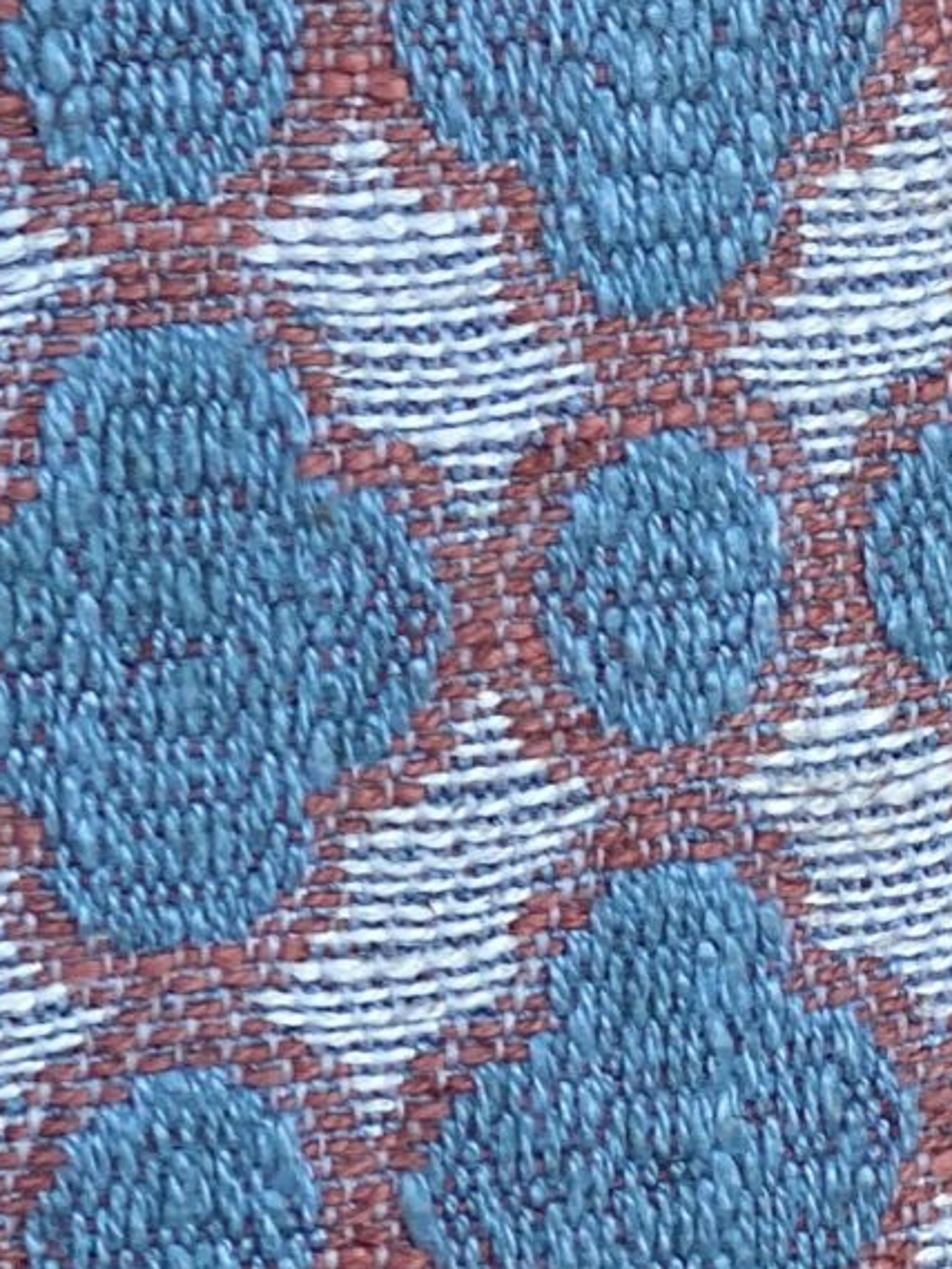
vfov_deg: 8.2
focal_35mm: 234
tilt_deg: -17.9
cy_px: -899
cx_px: 758
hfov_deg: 6.3
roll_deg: +0.6
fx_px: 8577
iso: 25
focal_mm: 6
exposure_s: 1/122
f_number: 2
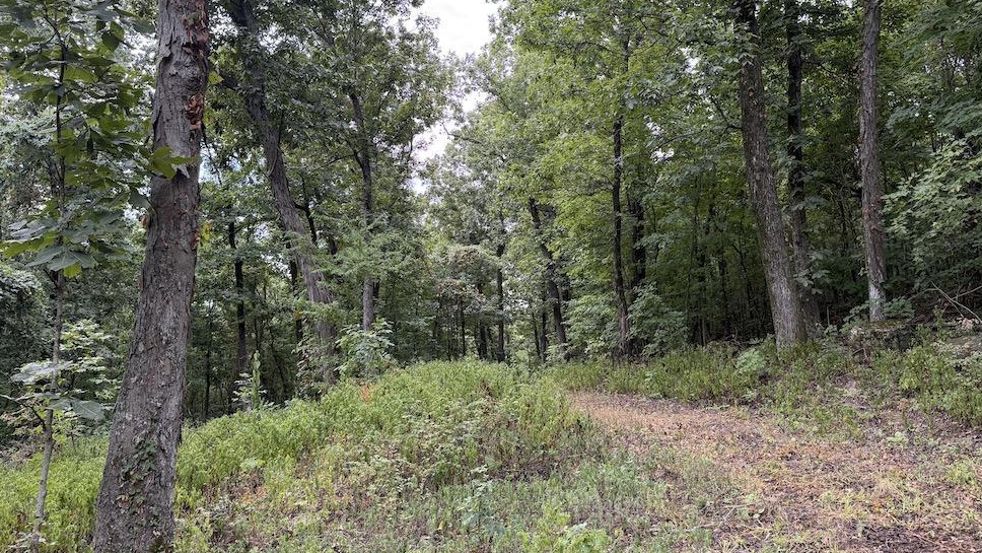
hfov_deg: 69.8
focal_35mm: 27
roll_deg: -1.9
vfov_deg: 42.6
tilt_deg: +12.3
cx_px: 492
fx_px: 703
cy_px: 206
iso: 125
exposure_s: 1/243
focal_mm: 6.76
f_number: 1.78
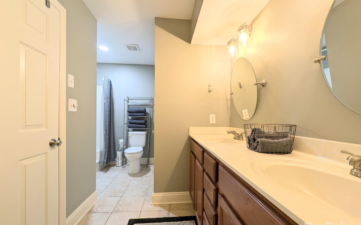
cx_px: 179
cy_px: 117
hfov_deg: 109.4
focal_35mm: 13
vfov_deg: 82.8
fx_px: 128
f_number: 1.95
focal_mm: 2.23
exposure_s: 1/30
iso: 40
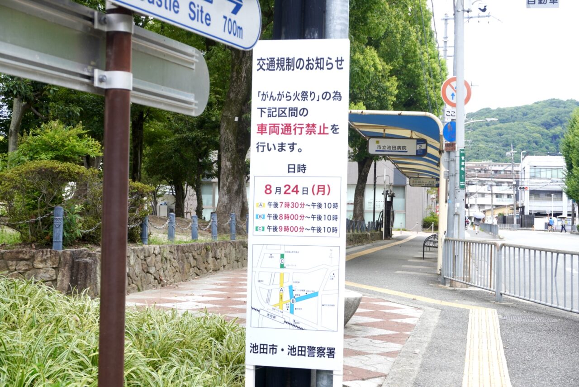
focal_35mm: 52
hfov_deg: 37.8
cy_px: 194
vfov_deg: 25.8
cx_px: 290
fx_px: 845
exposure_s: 1/100
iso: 100
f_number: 8
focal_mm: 35
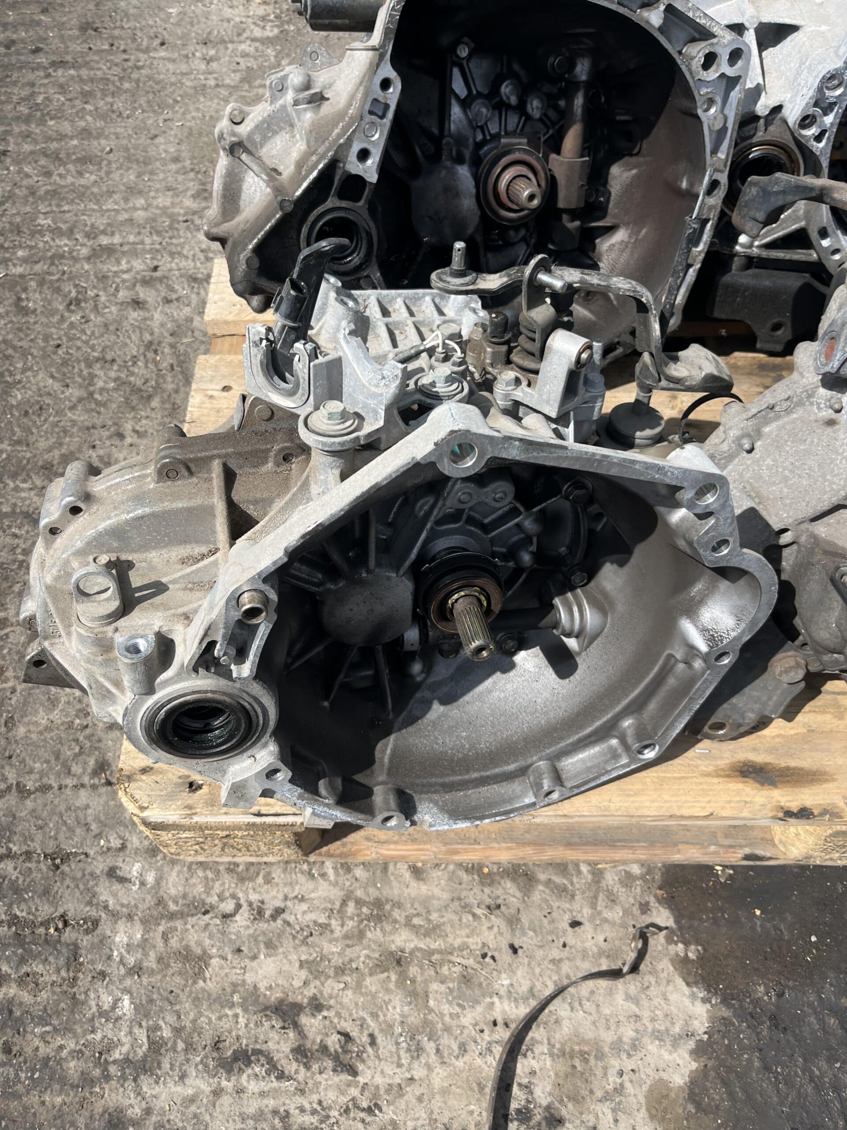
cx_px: 424
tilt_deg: -55.4
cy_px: 565
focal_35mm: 26
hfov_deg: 53.1
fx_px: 848
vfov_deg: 67.3
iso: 50
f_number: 1.6
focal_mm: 5.1
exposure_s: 1/2571
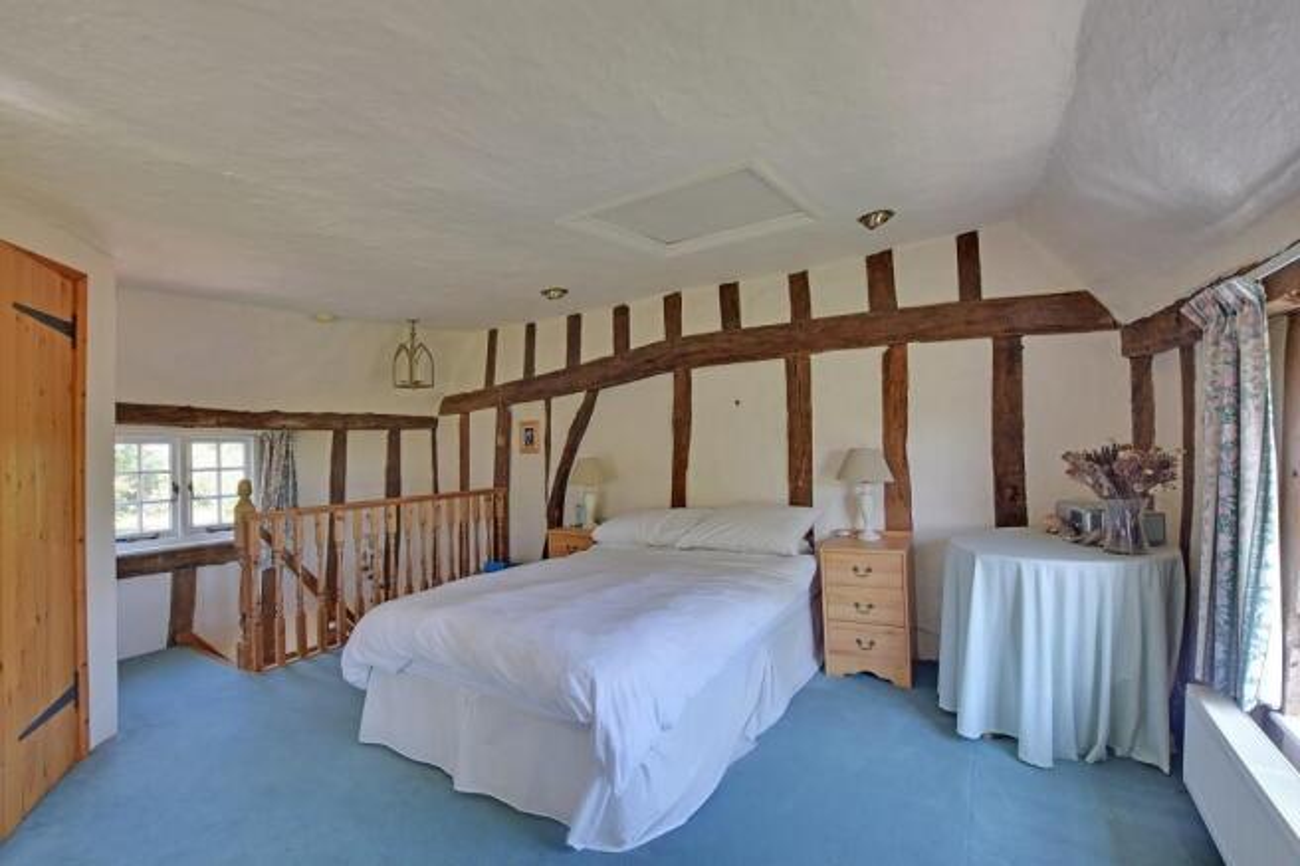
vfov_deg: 77.3
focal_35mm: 15
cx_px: 650
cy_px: 433
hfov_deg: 100.4
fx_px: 541
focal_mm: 10
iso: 100
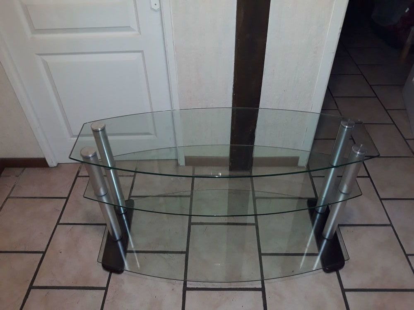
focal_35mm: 27
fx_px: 323
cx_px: 207
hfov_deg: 65.3
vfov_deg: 51.4
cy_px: 155
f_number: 1.7
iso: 200
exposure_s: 1/50
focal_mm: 3.71
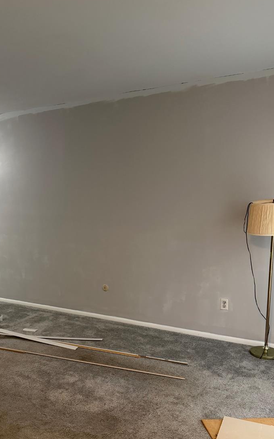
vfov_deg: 54.5
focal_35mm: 35
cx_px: 59
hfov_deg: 35.2
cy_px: 283
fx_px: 418
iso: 250
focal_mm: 6.76
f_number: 1.78
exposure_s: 1/60
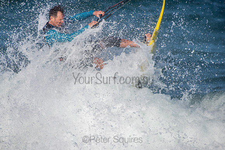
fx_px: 3802
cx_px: 88
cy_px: 91
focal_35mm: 608
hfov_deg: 3.4
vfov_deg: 2.3
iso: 200
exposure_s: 1/4000
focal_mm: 500
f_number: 5.6
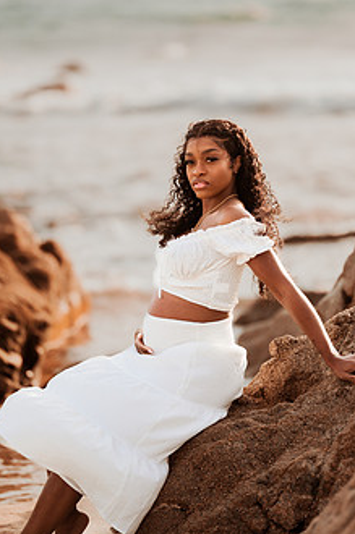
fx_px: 2730
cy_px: 220
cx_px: 173
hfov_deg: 7.4
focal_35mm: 184
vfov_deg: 11.2
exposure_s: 1/4000
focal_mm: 135
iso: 125
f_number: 1.8
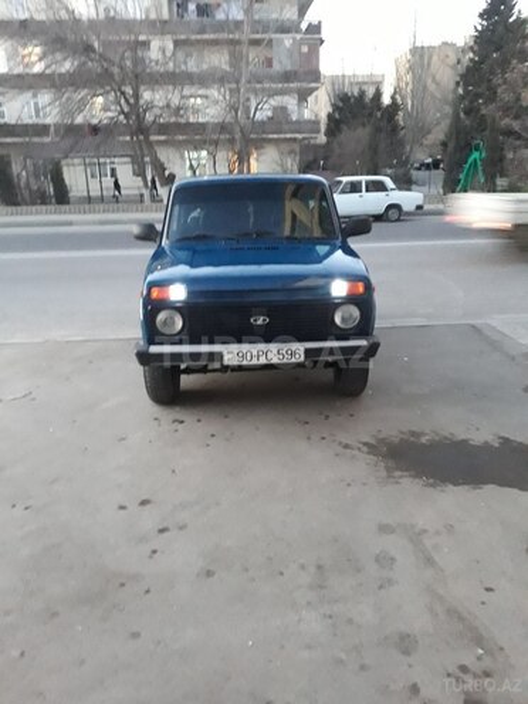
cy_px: 352
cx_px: 264
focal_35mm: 27
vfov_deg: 65.3
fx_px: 549
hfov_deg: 51.4
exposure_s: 1/17
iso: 800
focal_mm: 3.6
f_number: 1.9
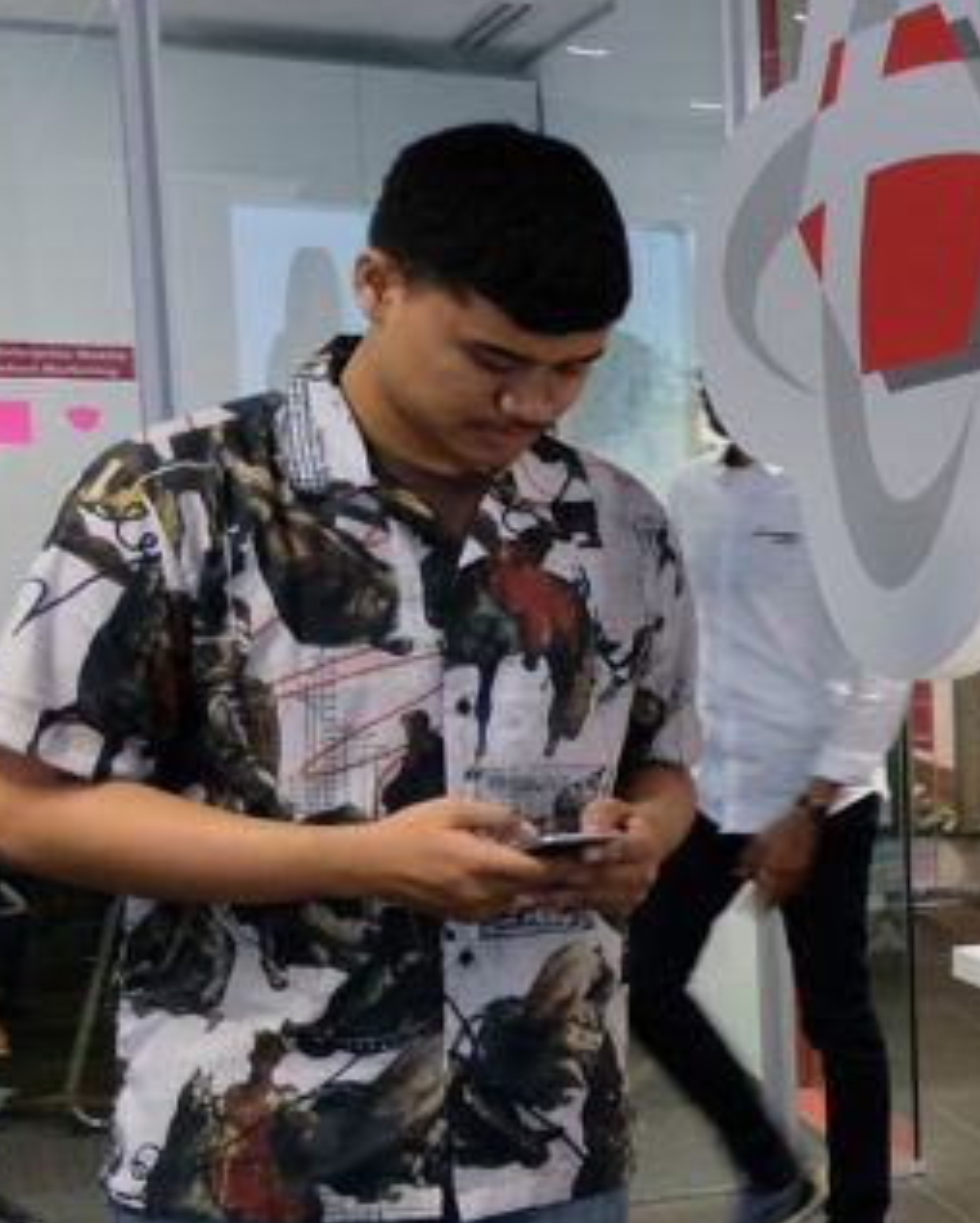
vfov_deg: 23.4
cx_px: 2149
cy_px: 849
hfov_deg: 14.5
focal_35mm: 81
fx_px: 2934
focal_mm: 16
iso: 1250
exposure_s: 1/60
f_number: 3.5
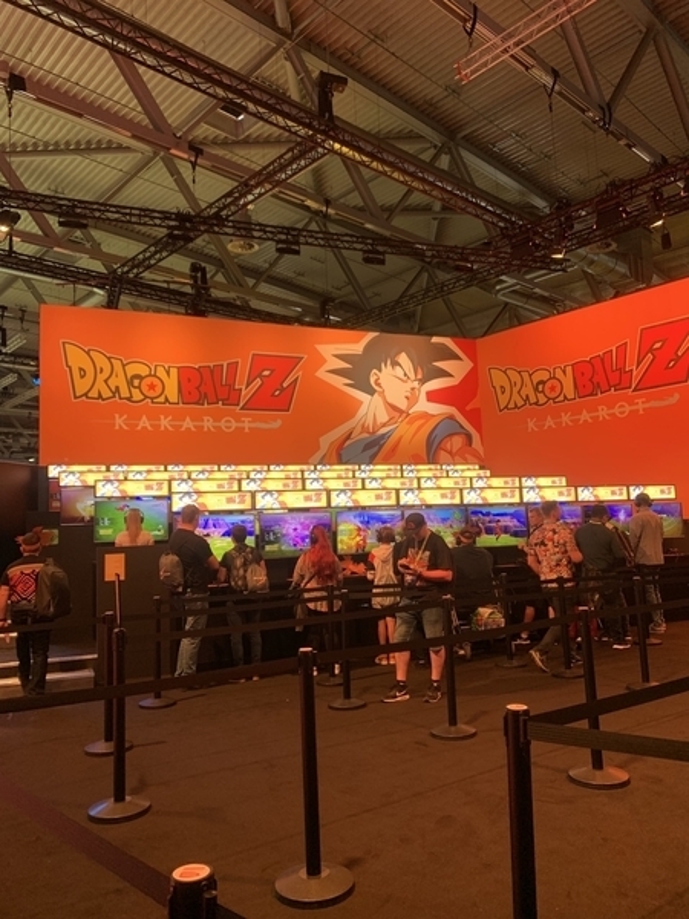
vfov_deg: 67.3
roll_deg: +2.5
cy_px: 460
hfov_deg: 53.1
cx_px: 344
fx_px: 690
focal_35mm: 26
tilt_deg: +6.9
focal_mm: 4.25
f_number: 1.8
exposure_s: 1/52
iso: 125
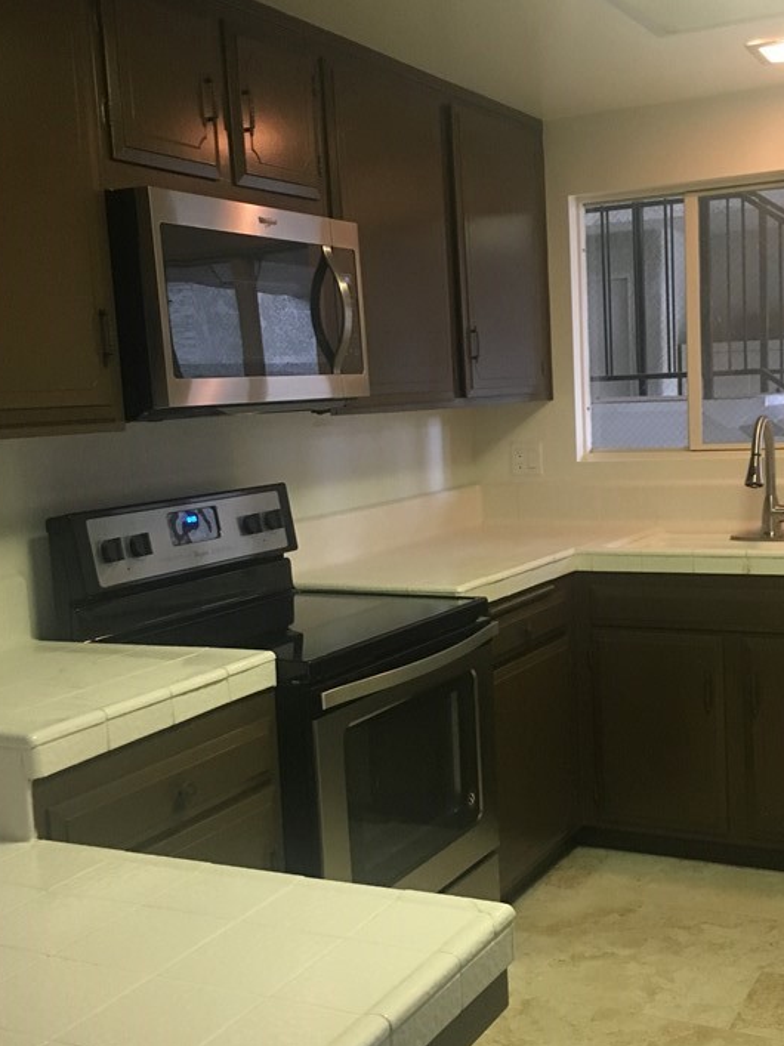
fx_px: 1269
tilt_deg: -7.2
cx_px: 476
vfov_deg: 44.8
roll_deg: +2.3
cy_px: 556
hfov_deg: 34.2
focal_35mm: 42
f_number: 2.2
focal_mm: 4.15
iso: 200
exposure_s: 1/30
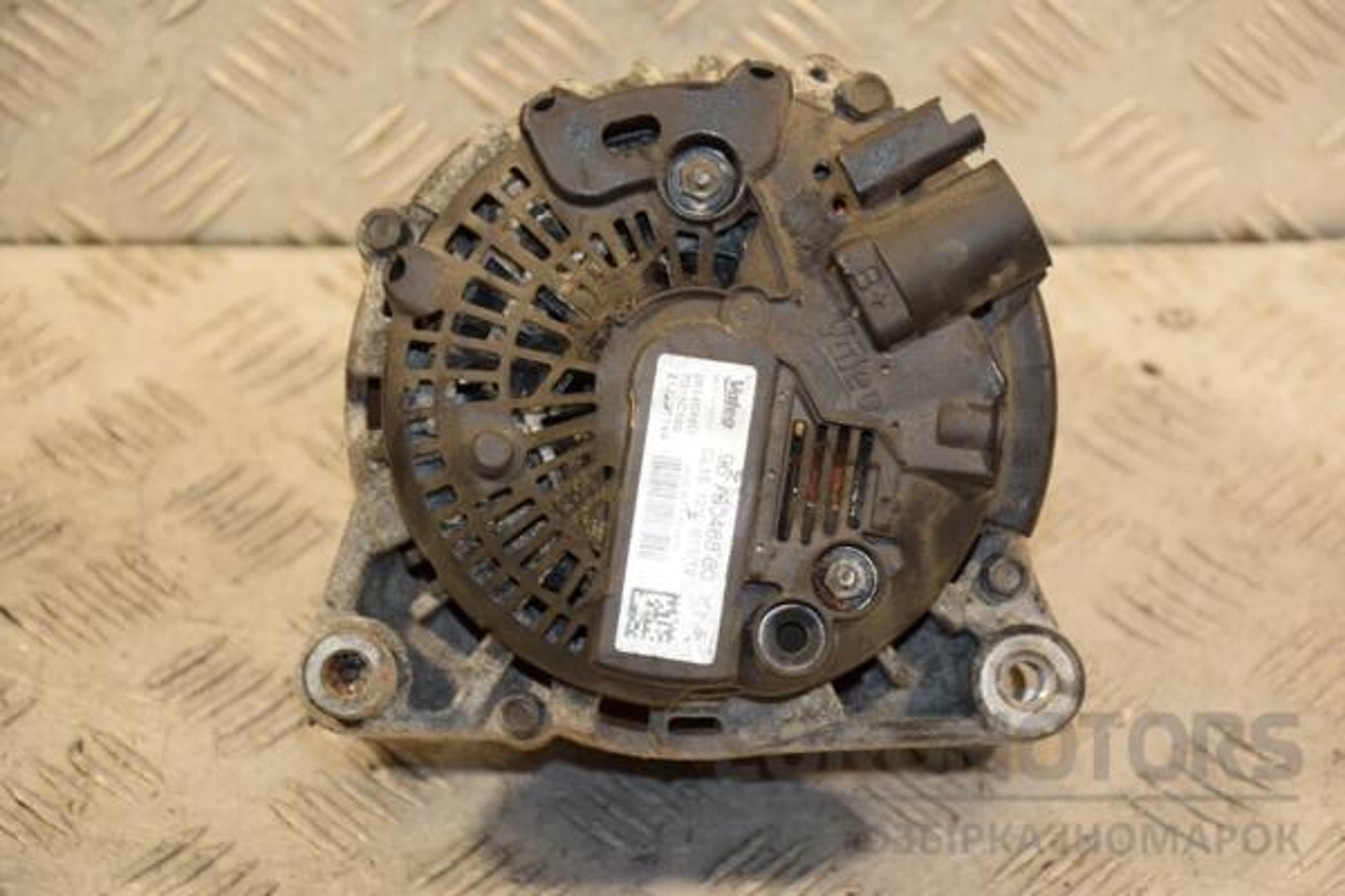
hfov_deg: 17.1
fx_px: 4483
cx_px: 672
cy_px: 448
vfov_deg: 11.4
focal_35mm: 120
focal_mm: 80
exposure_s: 1/125
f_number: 5.3
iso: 800
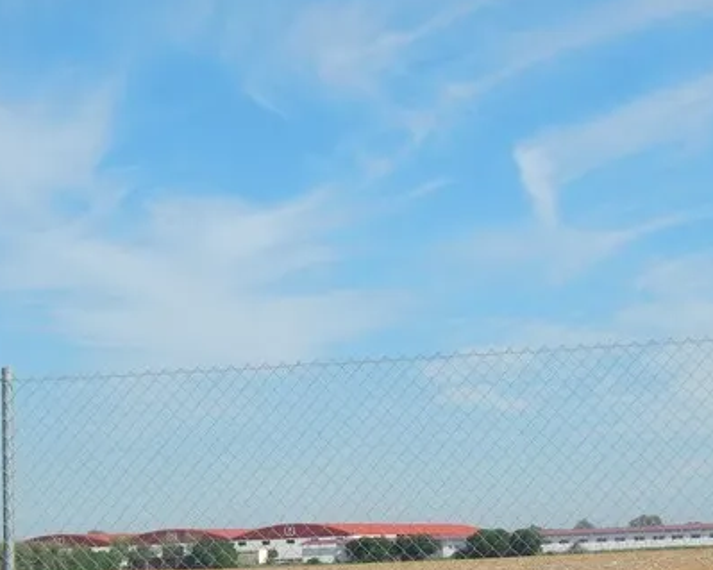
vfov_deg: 16.6
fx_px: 1941
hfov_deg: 20.8
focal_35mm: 92
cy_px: 472
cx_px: 459
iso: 125
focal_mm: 8.4
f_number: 4.1
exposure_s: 1/1000
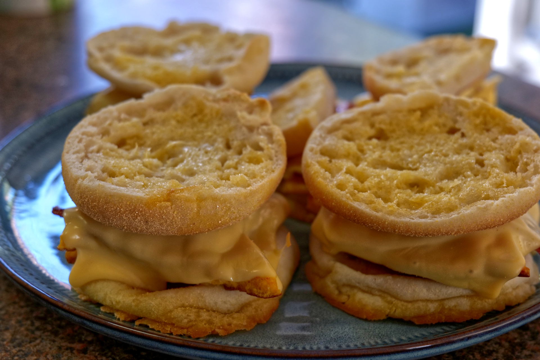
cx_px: 270
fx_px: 900
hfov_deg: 33.4
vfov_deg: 22.6
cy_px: 180
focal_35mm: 60
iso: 1250
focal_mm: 60
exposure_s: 1/60
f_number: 7.1
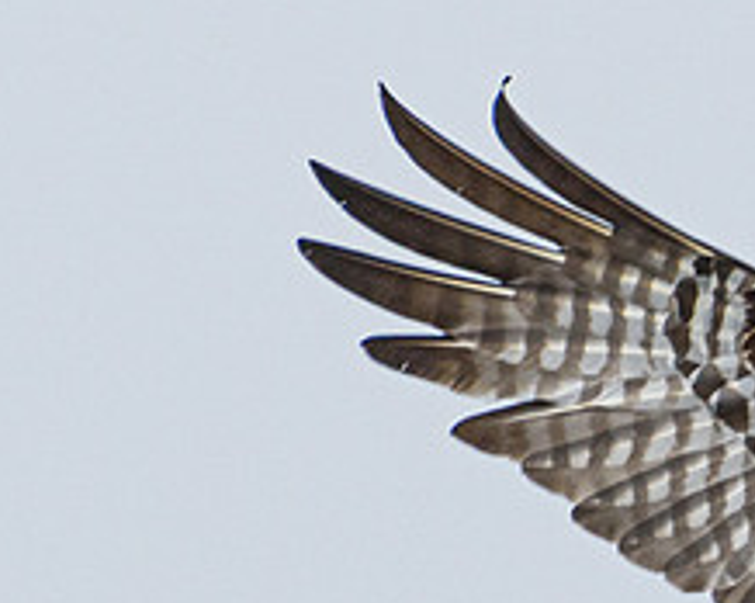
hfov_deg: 0.7
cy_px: 882
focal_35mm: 2910
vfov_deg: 0.5
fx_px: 64966
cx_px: 1087
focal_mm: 500
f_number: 5.6
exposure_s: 1/2000
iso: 360
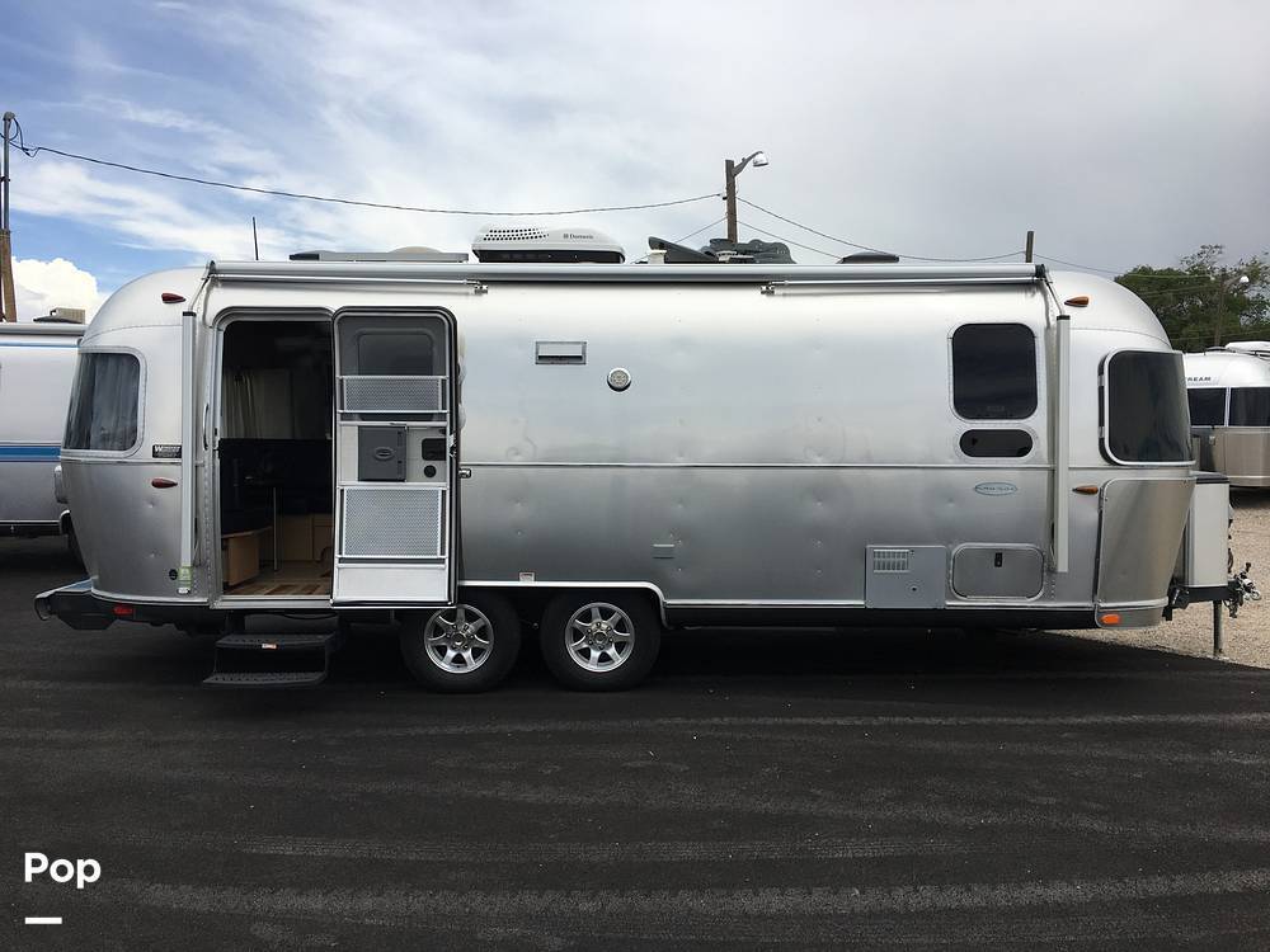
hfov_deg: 61.7
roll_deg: -0.9
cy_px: 476
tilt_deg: -1.5
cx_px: 635
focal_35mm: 29
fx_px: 1064
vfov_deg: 48.2
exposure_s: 1/1672
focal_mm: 4.15
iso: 25
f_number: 2.2
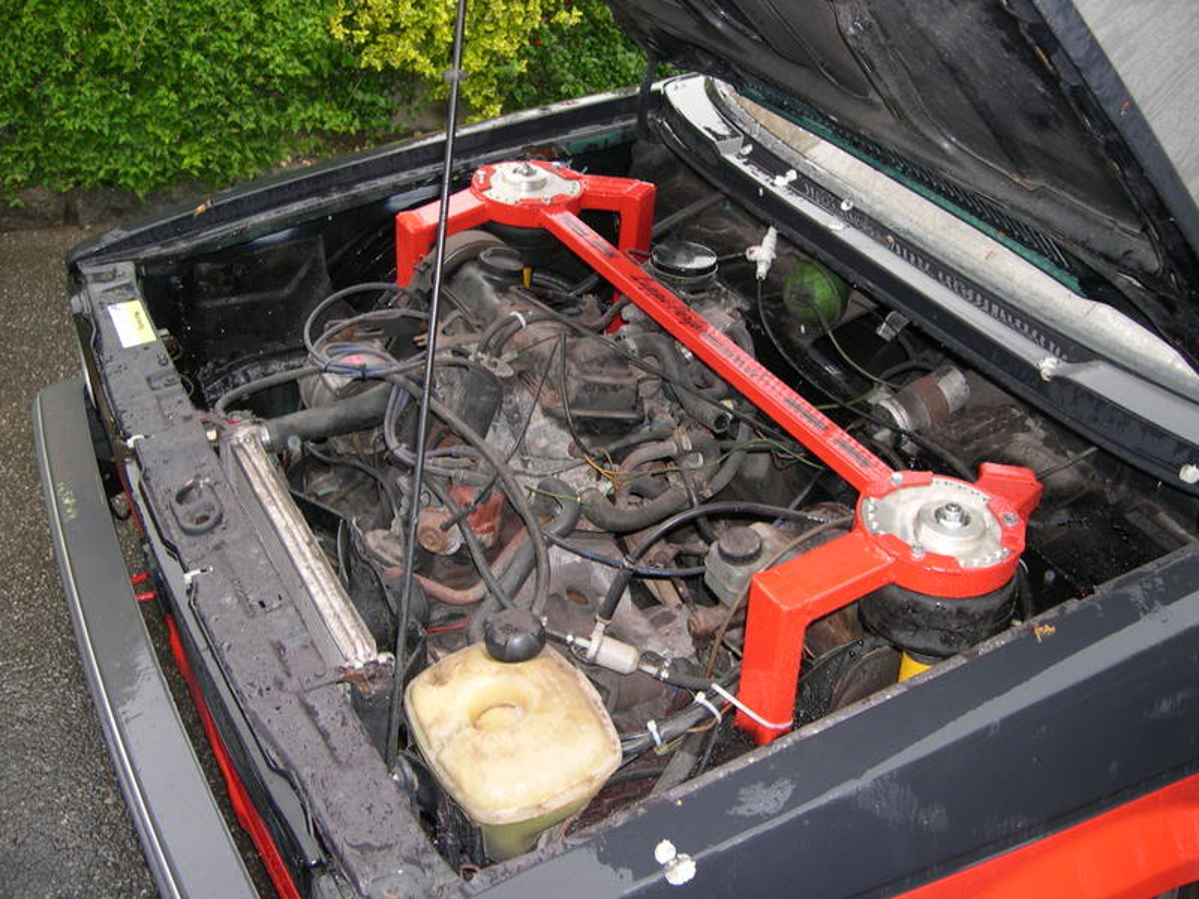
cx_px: 600
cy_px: 450
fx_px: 1316
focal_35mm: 38
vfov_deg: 37.7
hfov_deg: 49.0
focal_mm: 8
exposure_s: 1/30
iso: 100
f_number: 2.8
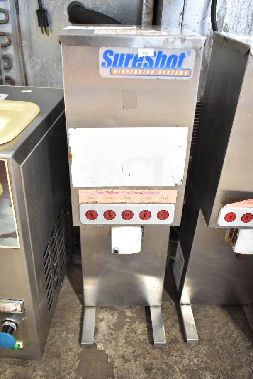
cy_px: 190
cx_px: 126
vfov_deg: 59.5
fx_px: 332
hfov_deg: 41.7
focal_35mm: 32
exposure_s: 1/60
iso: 1600
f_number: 4
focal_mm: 21
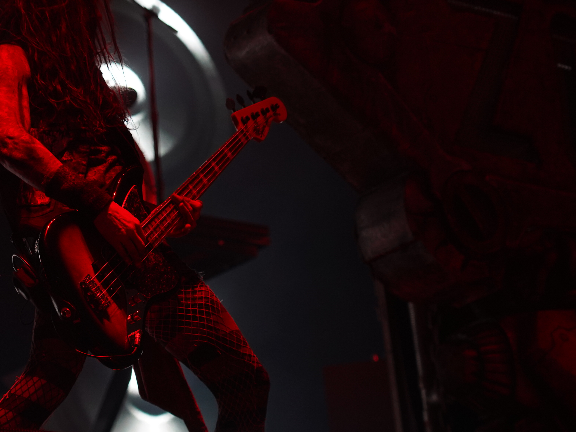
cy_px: 214
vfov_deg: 10.3
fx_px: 2396
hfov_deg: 13.7
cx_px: 188
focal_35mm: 144
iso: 1000
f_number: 4
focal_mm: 78
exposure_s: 1/125
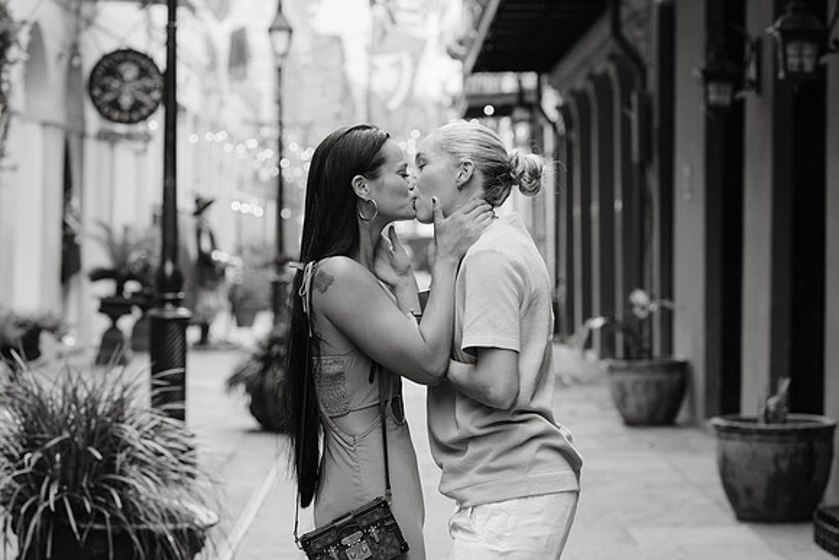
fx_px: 1981
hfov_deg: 23.9
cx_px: 420
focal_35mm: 85
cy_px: 280
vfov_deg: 16.1
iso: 640
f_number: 4
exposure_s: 1/160
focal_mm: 85
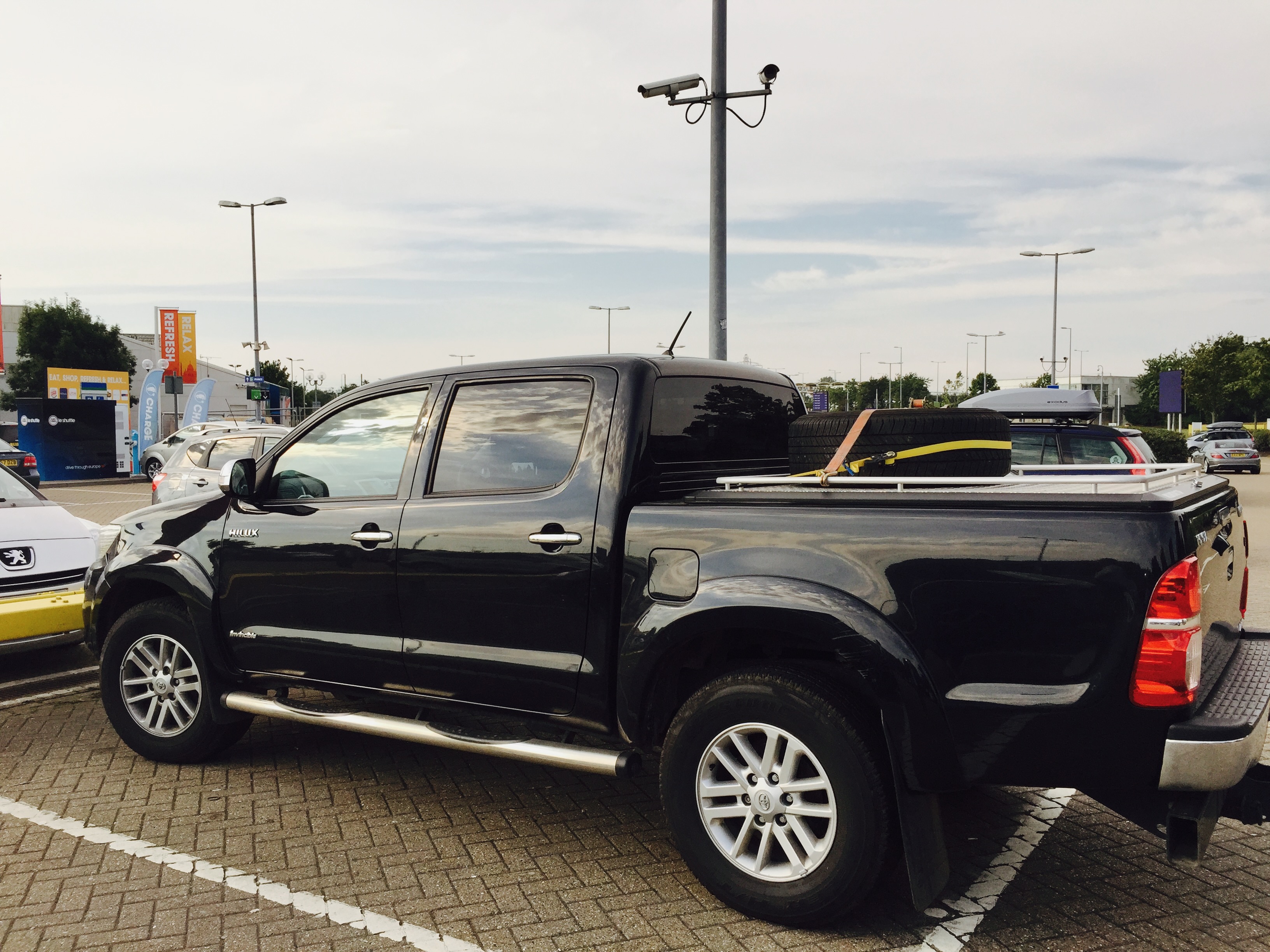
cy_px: 476
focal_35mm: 29
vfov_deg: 48.2
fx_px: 1064
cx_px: 635
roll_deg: -0.3
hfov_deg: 61.7
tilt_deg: -3.1
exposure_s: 1/1464
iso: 32
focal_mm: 4.15
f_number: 2.2
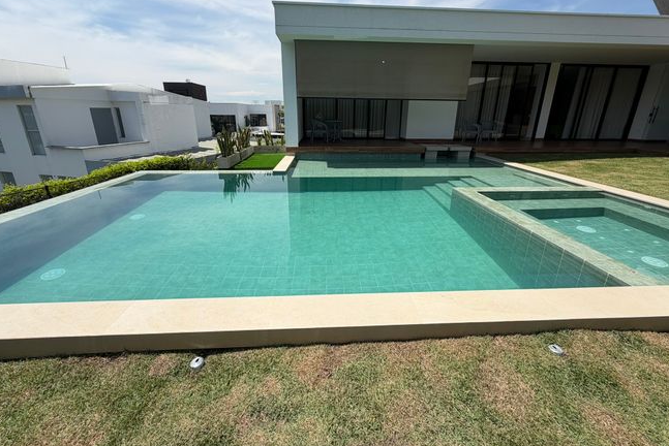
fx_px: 279
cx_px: 340
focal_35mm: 15
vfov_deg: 77.2
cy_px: 201
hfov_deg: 100.4
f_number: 2.2
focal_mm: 2.22
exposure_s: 1/1068
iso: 20
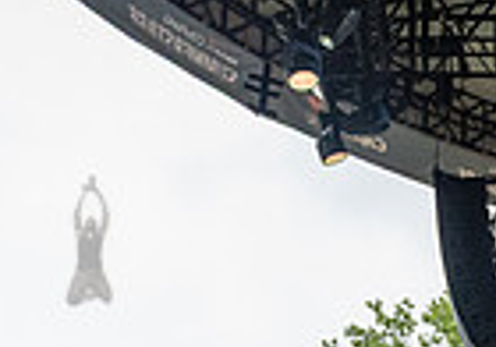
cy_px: 418
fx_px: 1441
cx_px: 607
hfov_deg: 18.4
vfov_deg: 13.4
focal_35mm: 103
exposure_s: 1/2000
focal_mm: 24
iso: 2000
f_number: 4.5
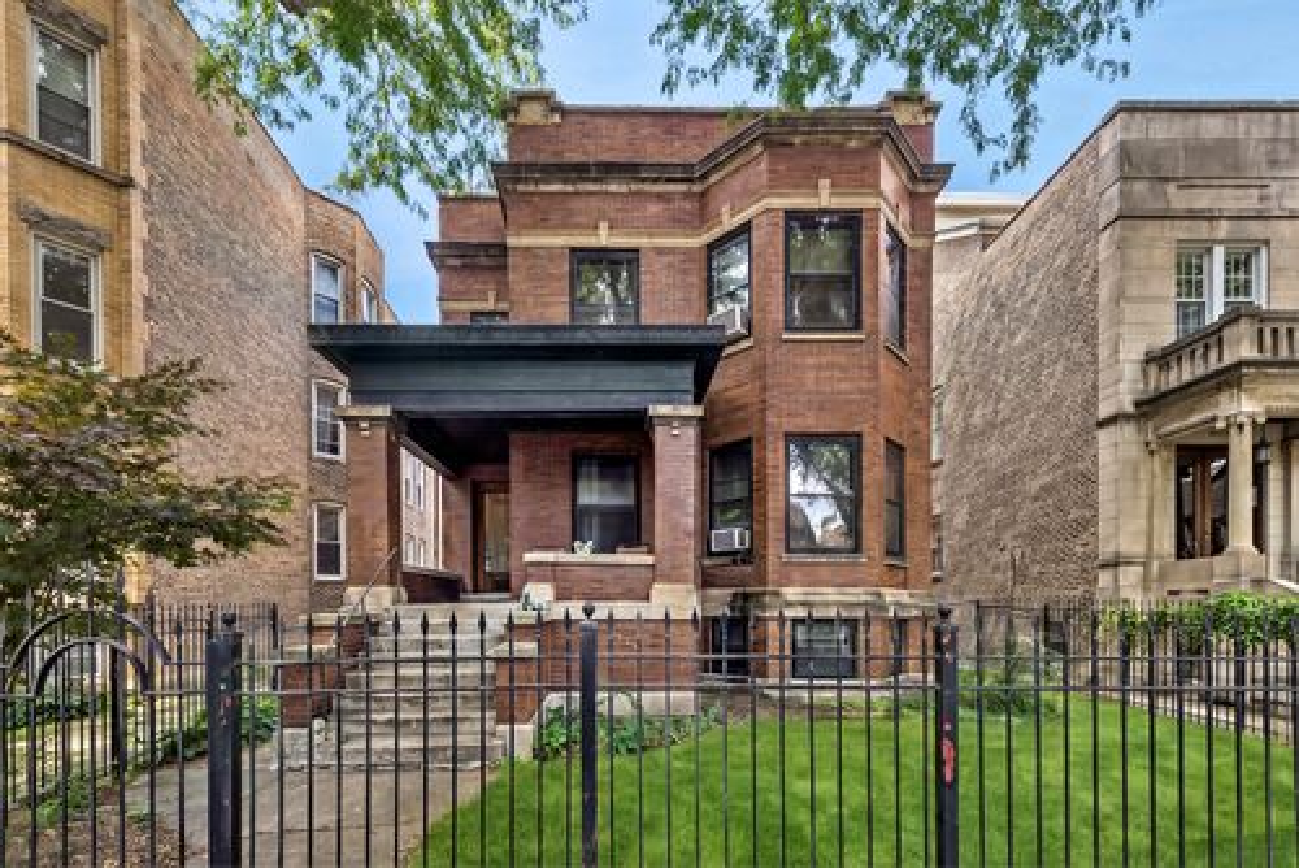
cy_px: 434
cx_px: 650
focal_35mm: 14
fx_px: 505
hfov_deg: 104.2
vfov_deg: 81.3
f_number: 8
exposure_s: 1/50
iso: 200
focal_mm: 14
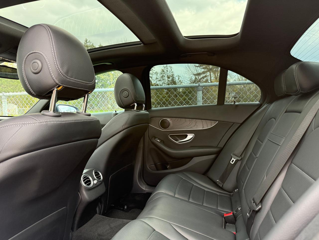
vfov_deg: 56.8
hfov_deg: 71.6
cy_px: 120
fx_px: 221
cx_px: 160
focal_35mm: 24
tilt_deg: -2.5
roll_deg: +1.0
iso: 160
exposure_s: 1/228
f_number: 1.78
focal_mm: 6.76
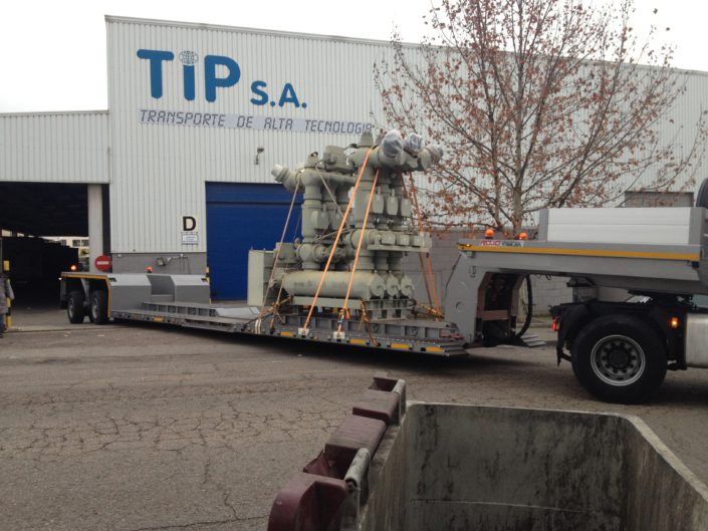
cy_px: 266
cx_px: 354
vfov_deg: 40.7
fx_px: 716
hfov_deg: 52.6
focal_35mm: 35
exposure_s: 1/120
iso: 80
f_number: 2.4
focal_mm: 4.28
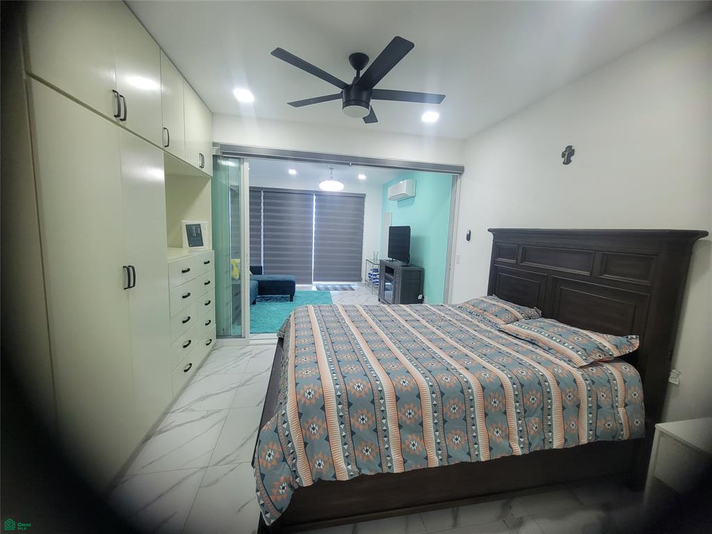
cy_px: 267
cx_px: 356
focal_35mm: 13
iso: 250
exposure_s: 1/60
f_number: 2.2
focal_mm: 2.2
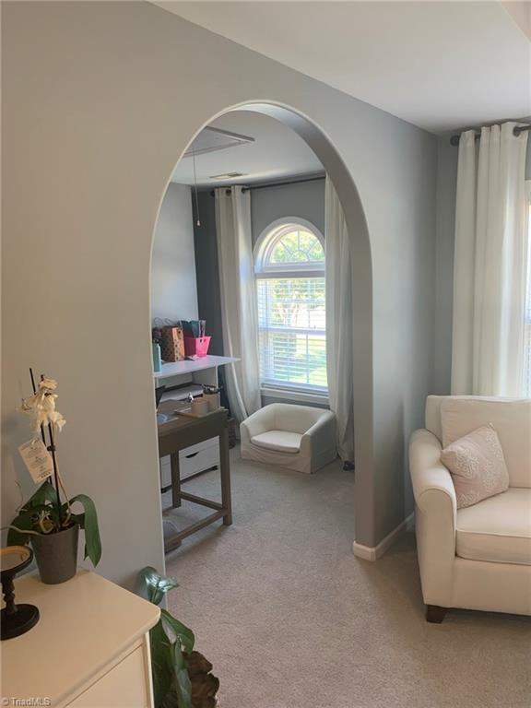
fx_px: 532
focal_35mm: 26
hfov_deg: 53.1
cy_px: 354
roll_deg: +2.1
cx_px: 266
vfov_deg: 67.3
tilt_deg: -8.2
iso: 100
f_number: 1.8
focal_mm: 4.25
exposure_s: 1/75
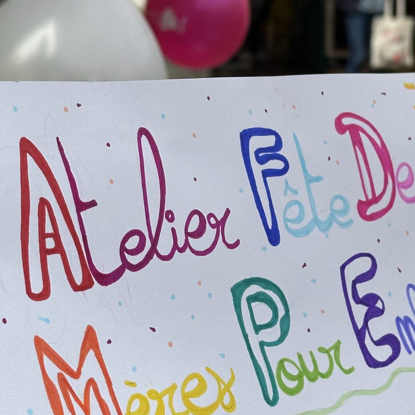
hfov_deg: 16.7
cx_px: 300
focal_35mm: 104
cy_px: 308
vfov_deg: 16.7
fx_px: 1411
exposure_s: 1/571
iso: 64
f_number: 1.78
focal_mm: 6.86
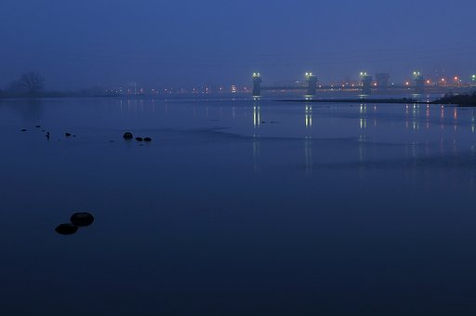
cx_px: 238
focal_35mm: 72
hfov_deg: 28.1
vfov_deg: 18.9
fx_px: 951
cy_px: 158
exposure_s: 5
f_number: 8
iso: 200
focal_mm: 48
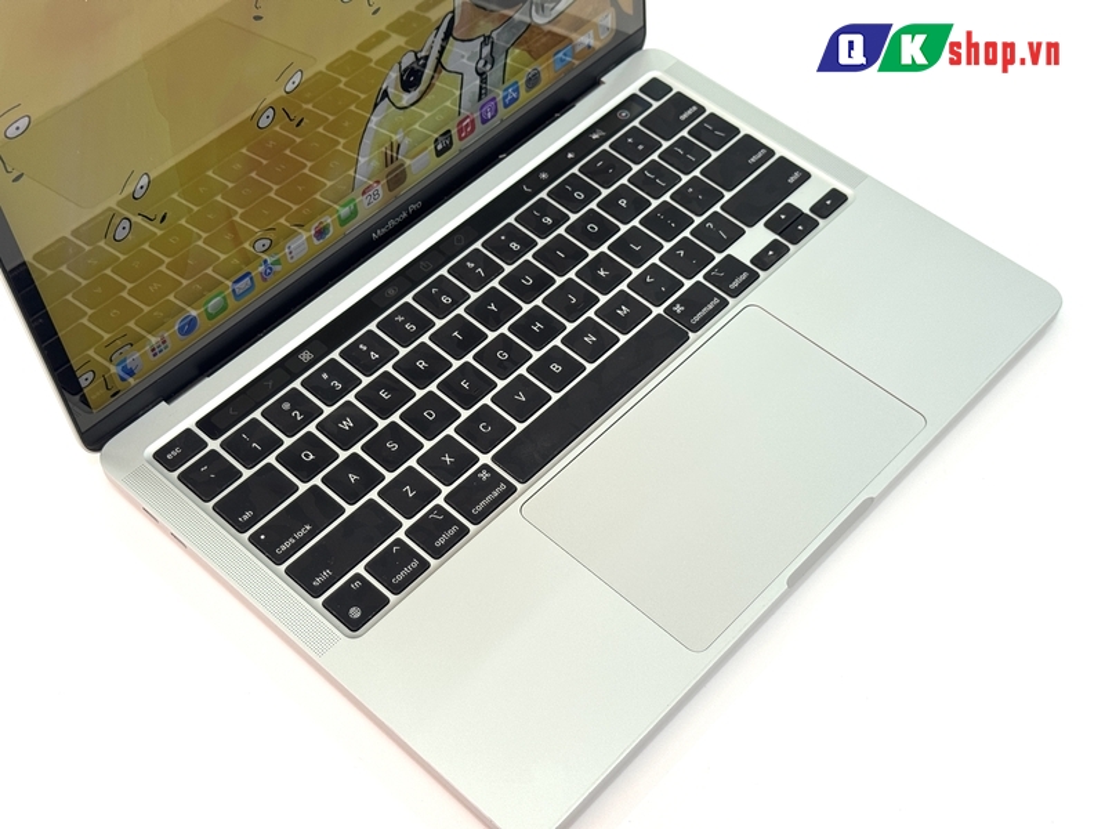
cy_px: 414
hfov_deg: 39.7
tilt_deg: -54.9
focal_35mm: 48
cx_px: 552
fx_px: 1532
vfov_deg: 30.3
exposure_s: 1/121
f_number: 1.78
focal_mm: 6.76
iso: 64
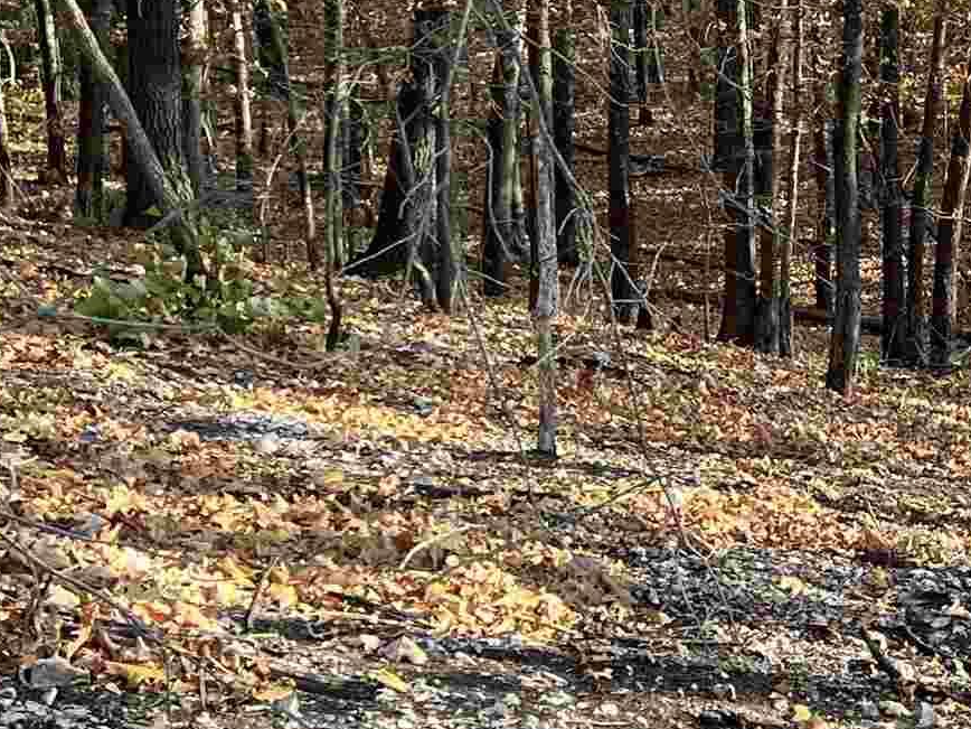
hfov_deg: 19.8
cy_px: 155
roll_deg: +2.1
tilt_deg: -2.0
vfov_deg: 16.0
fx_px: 2581
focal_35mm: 92
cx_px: 1219
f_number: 1.5
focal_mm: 5.7
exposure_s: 1/380
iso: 50
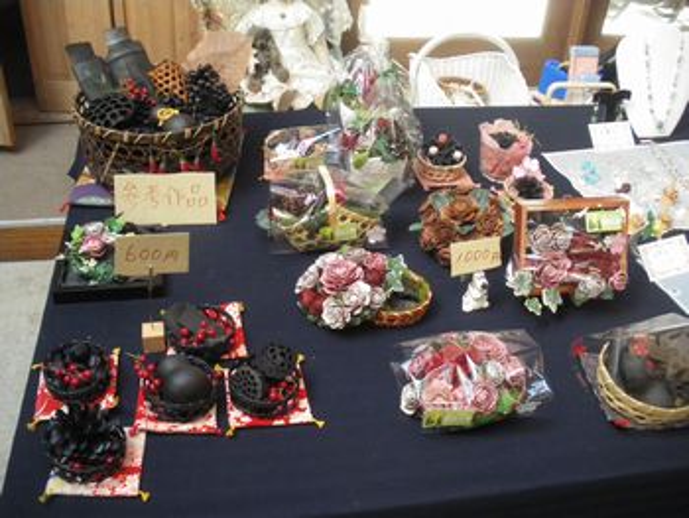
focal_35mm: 36
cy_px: 259
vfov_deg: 39.7
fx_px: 717
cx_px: 344
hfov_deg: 51.3
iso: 400
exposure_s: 1/50
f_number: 3.5
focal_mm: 6.3
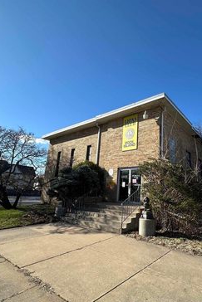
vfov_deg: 83.9
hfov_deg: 60.7
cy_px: 155
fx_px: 168
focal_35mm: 20
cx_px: 133
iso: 40
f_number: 2.2
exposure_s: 1/1221
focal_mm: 2.22
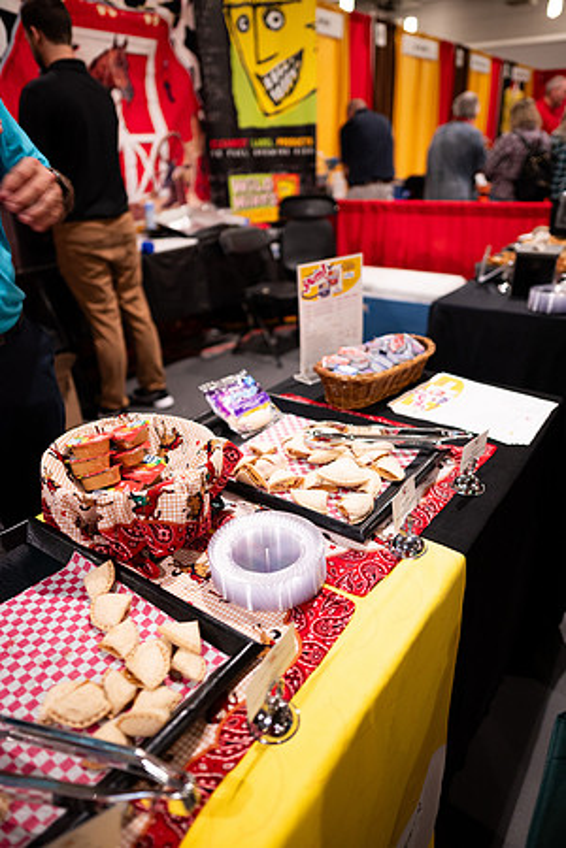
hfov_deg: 53.1
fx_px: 566
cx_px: 283
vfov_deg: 73.7
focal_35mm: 24
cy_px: 424
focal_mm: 24
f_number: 1.8
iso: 1250
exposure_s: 1/200
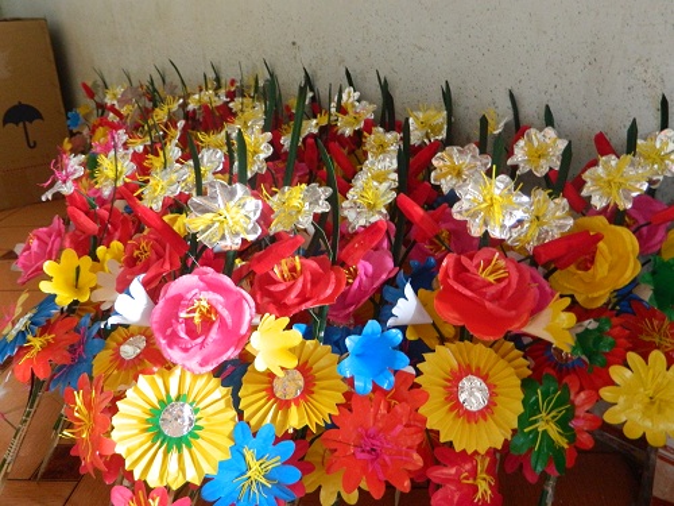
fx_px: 604
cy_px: 253
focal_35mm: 31
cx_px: 337
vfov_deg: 45.4
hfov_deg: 58.4
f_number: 3.2
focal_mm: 5.6
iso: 400
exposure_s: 1/10
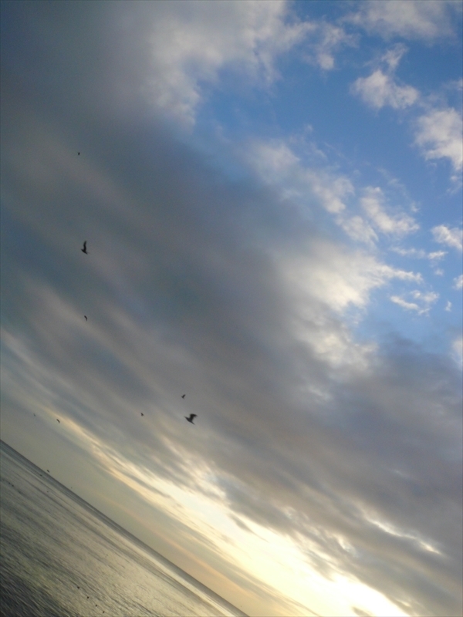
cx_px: 232
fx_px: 571
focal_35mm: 32
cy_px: 308
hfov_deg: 44.2
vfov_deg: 56.8
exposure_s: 1/125
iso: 100
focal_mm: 5.2
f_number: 9
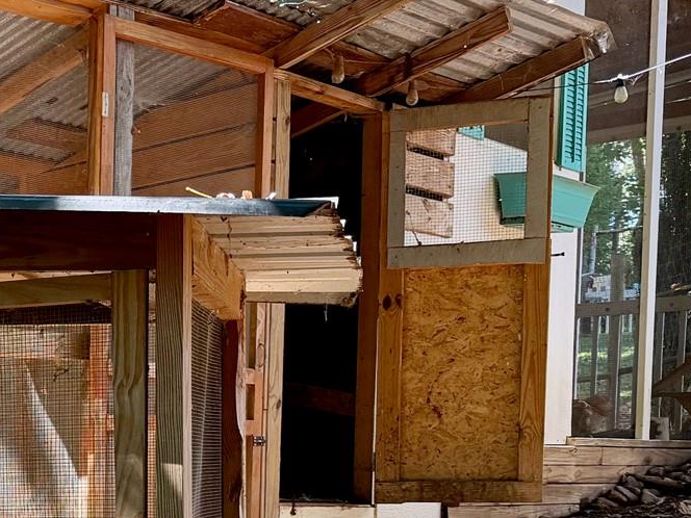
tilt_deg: -3.4
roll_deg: -0.8
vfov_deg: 19.0
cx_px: -209
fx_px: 1477
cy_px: 581
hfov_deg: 23.3
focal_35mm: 74
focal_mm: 6.76
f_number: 1.78
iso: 160
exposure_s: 1/226
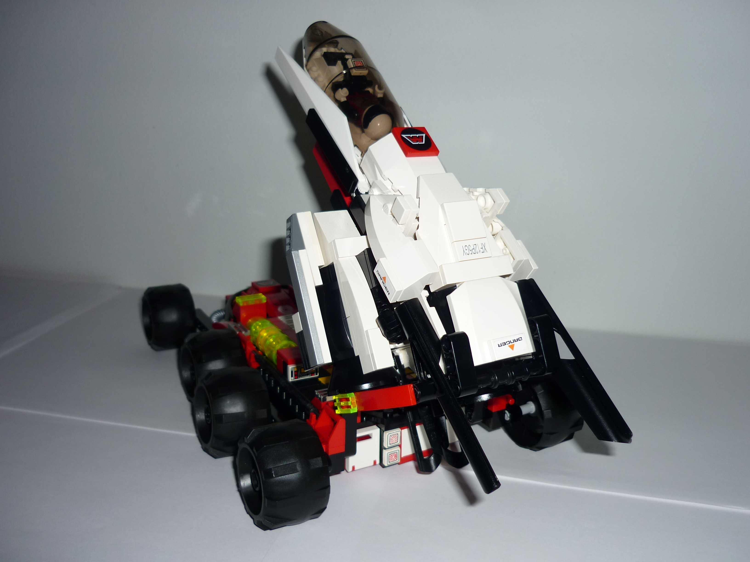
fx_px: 715
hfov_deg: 55.4
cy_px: 281
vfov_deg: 42.9
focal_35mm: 33
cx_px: 375
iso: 100
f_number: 2.8
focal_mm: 5.5
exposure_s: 1/60
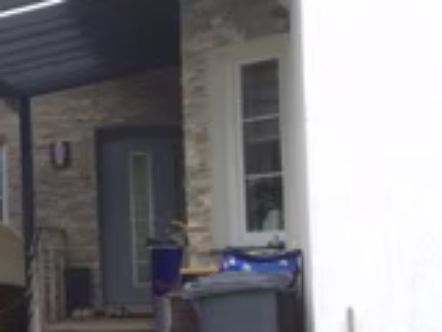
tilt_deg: -0.5
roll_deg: +2.5
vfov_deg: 16.9
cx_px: -141
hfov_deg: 20.5
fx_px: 1111
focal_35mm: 87
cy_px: 243
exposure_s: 1/120
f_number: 2.2
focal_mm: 4.15
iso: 40
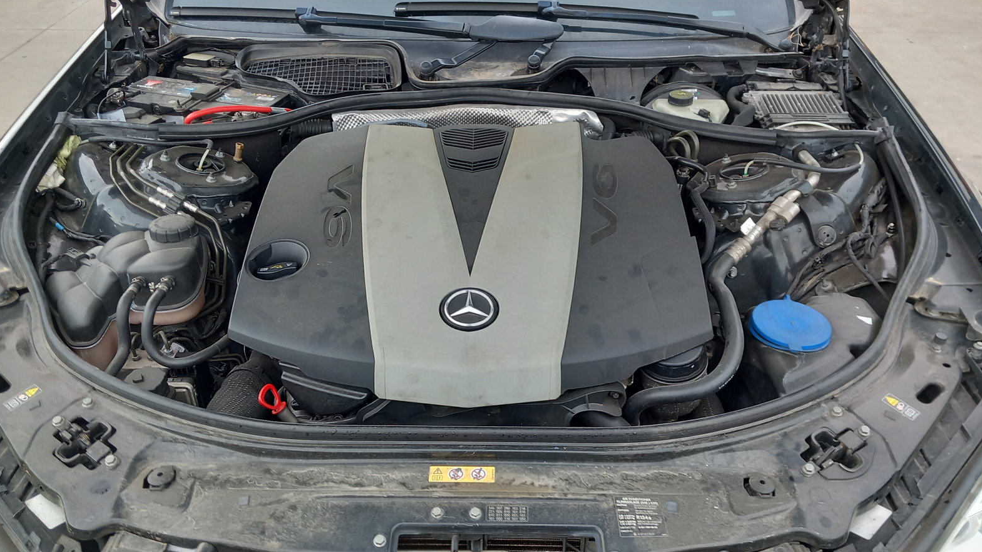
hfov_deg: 64.3
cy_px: 282
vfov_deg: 38.9
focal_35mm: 30
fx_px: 781
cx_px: 488
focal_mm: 4
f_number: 1.8
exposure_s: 1/60
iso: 32
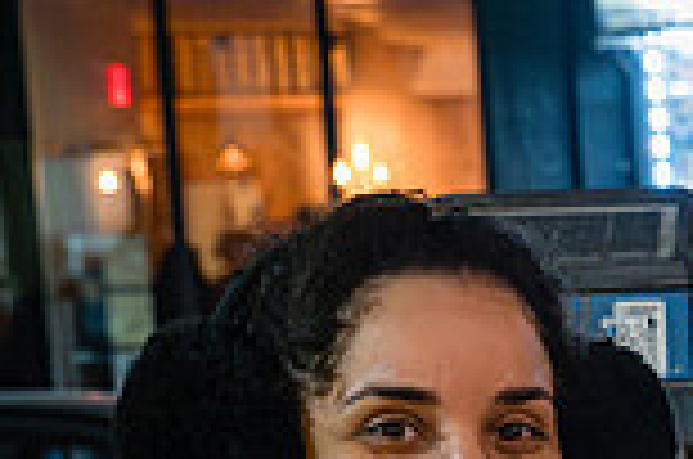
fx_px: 2536
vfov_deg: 10.2
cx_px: 1296
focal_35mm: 132
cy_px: 508
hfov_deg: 13.7
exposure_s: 1/400
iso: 12800
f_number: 3.5
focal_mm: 35
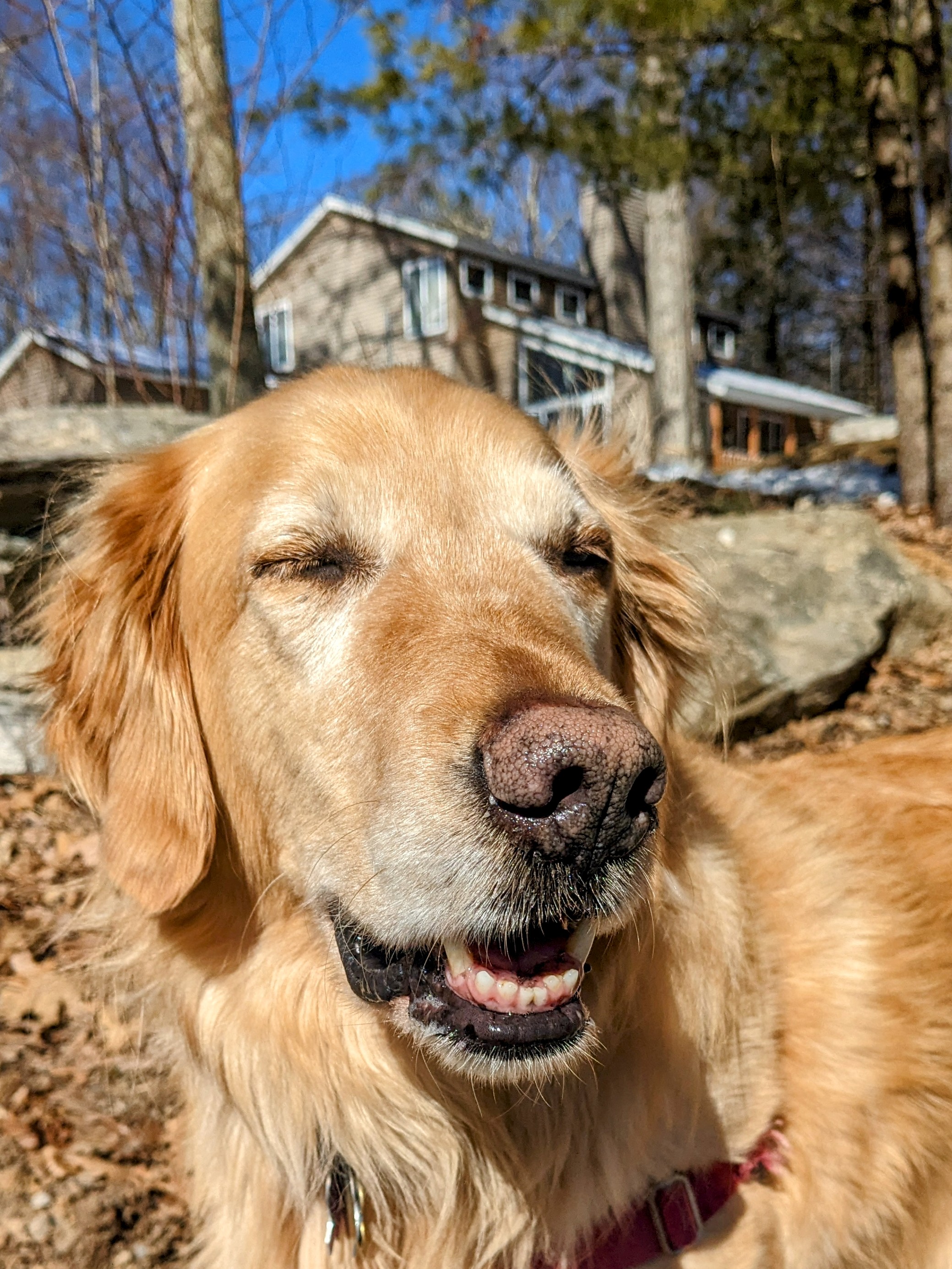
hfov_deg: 51.4
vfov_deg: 65.3
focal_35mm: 27
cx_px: 476
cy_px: 634
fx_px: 990
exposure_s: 1/4673
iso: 58
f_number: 1.73
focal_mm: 4.38
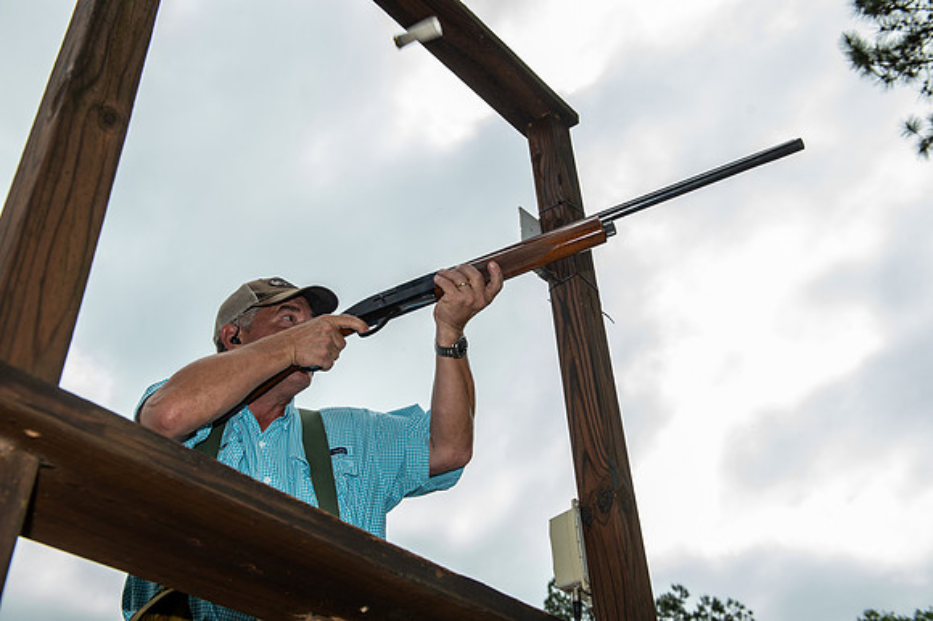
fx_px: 984
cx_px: 466
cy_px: 310
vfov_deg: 35.0
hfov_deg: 50.7
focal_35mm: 38
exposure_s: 1/320
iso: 125
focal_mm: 38
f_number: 6.3
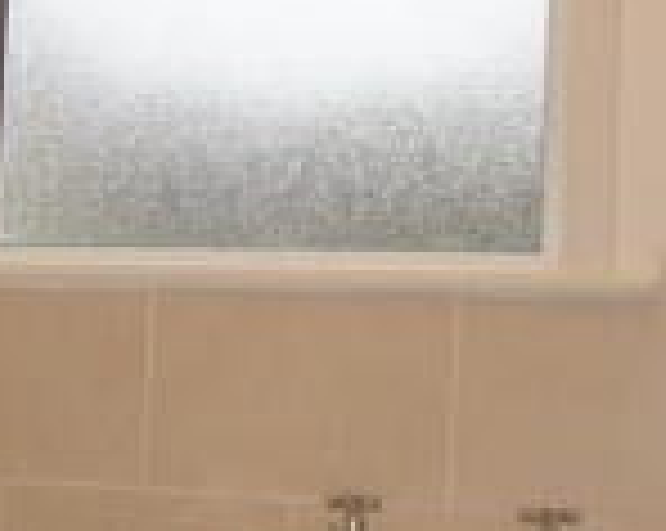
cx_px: -9
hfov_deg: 18.7
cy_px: 315
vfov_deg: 15.4
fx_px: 1969
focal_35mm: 100
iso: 200
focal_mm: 16
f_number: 3.5
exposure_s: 1/80
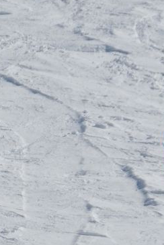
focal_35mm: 623
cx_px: -207
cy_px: 284
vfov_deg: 3.3
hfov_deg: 2.2
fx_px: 4250
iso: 200
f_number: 9
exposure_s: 1/1600
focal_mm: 95
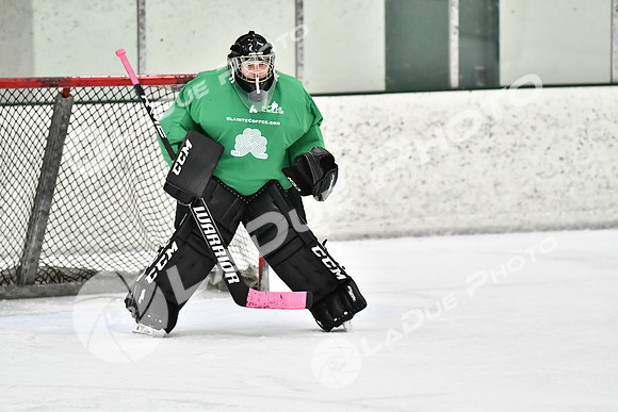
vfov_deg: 5.0
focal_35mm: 278
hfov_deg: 7.4
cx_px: 309
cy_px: 206
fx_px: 4765
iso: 5000
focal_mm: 185
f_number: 2.8
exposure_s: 1/1250
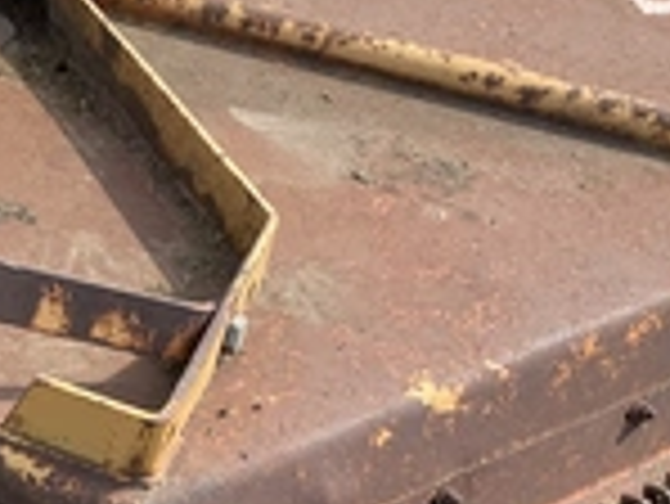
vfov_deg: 18.7
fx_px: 1511
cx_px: -99
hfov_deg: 23.2
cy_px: 428
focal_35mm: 78
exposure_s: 1/586
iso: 25
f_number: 1.8
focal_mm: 3
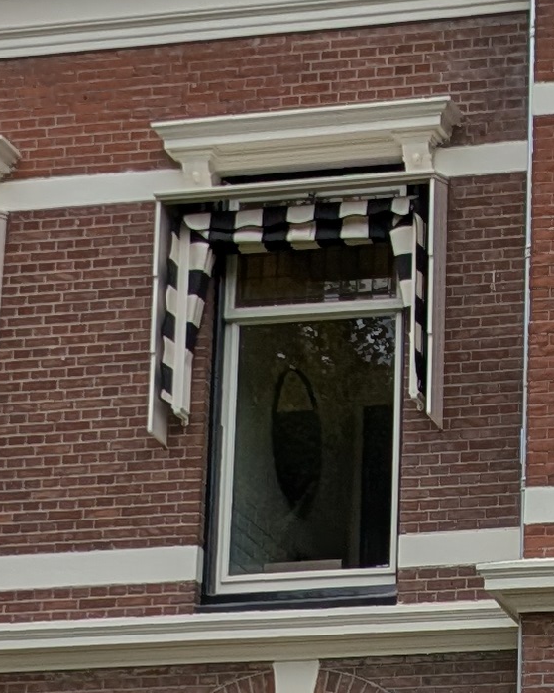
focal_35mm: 134
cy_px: 590
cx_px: 633
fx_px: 2747
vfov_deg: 14.3
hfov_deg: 11.3
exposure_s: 1/2262
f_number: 1.7
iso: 32
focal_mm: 4.53
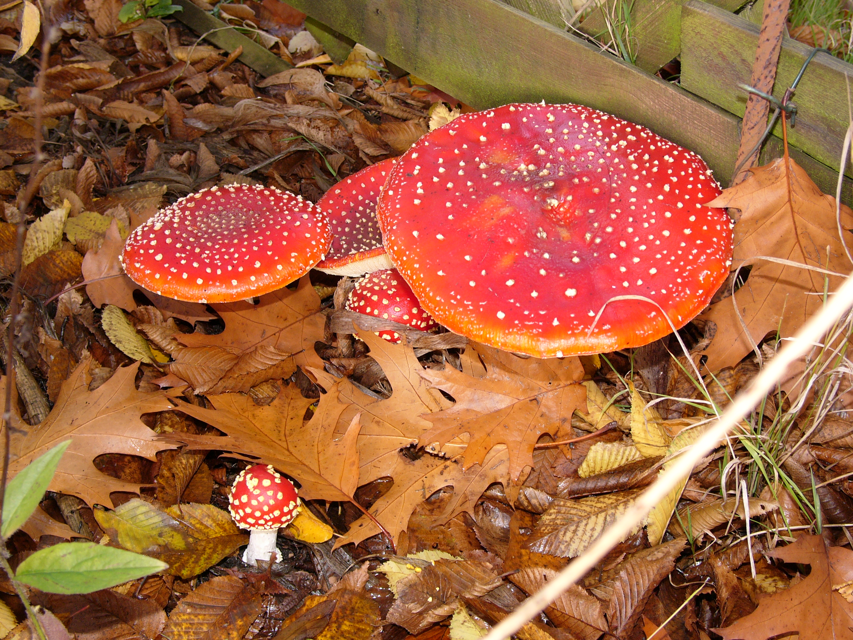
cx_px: 426
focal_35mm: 44
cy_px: 320
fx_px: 1084
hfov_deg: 42.9
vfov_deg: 32.9
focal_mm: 11.2
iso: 100
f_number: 3.6
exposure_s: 1/125
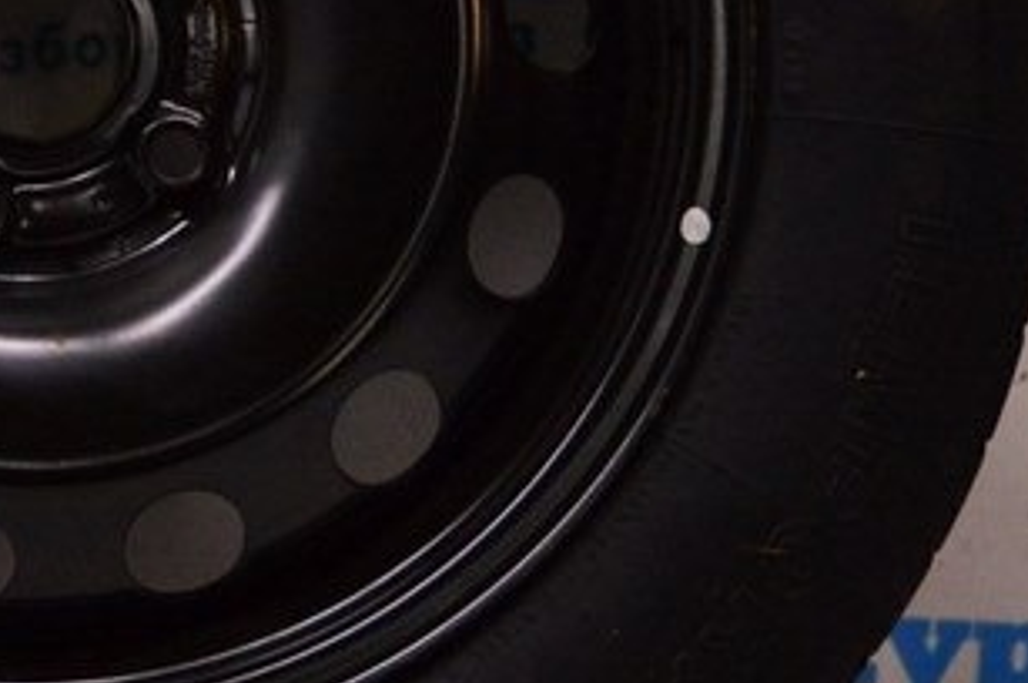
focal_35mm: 120
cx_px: -74
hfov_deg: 16.6
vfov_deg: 11.3
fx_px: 3423
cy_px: 55
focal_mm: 24
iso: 1600
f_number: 4
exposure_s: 1/400
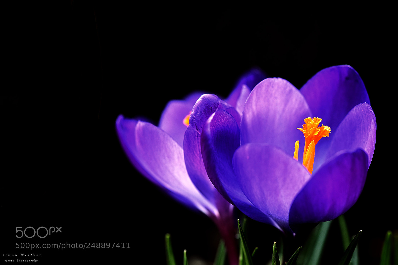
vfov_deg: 8.7
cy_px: 132
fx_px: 1741
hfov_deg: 13.0
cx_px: 199
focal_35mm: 158
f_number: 6.3
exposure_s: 1/125
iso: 400
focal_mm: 105
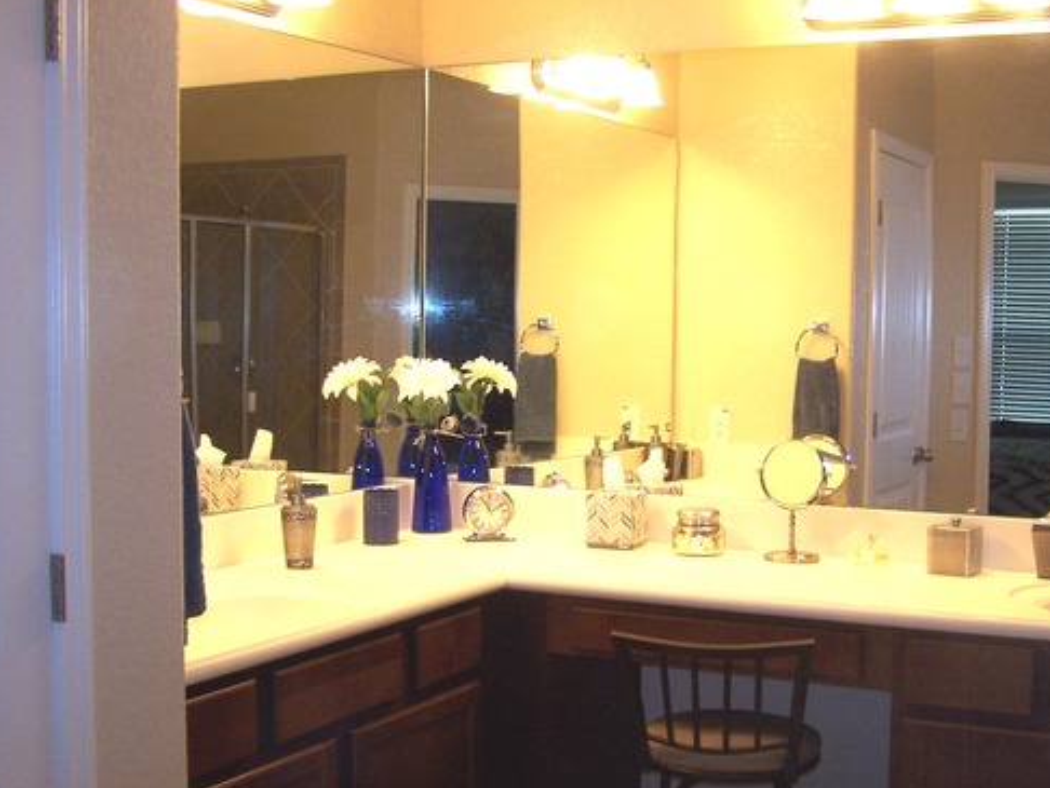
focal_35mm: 50
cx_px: 633
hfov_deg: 38.0
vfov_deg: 29.1
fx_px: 1517
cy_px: 393
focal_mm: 6.3
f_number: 2.8
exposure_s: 1/60
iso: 140
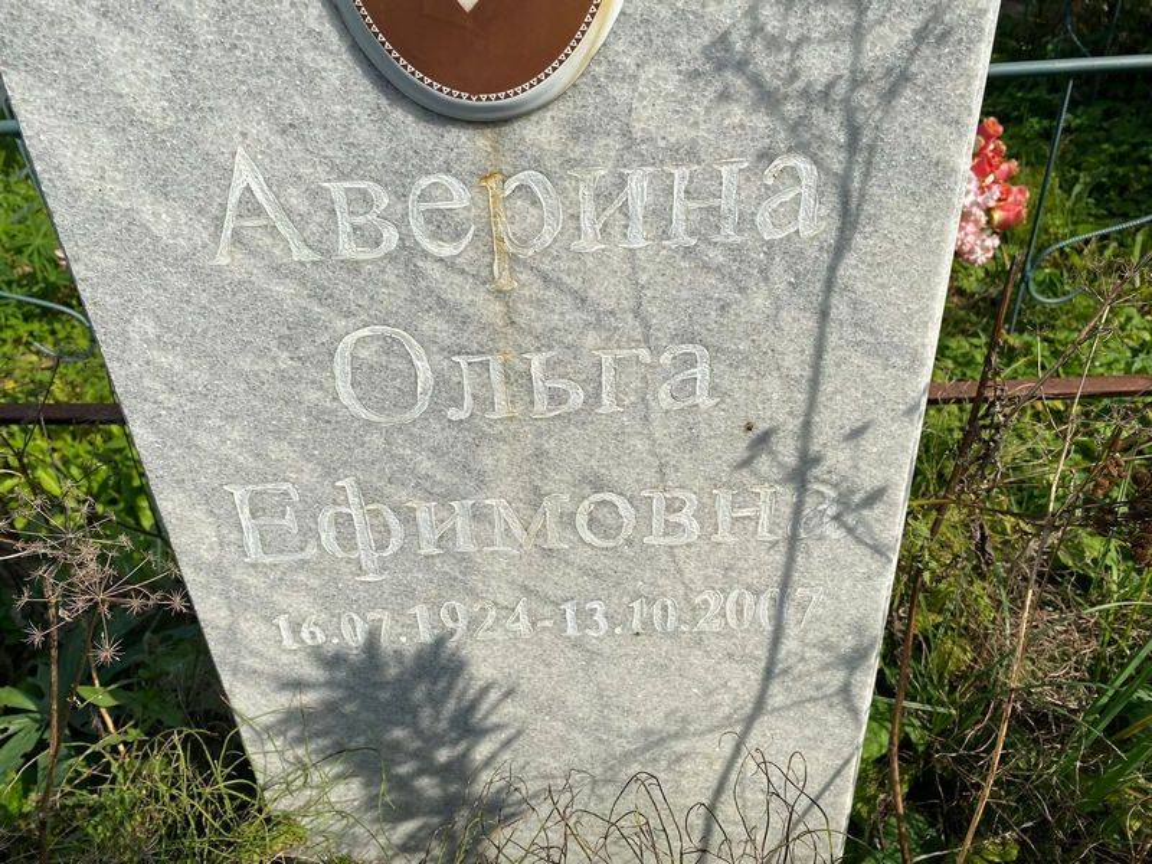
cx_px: 576
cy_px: 432
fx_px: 865
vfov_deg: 53.1
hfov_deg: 67.3
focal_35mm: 26
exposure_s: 1/4444
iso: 32
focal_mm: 4.25
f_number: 1.8
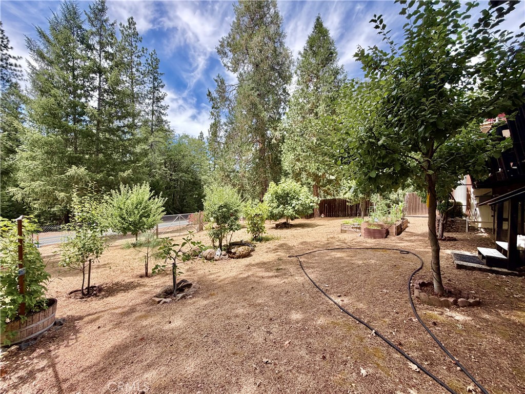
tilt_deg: +0.0
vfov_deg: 85.7
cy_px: 197
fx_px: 212
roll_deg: -2.8
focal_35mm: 14
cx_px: 262
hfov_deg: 102.1
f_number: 2.2
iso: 50
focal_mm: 2.22
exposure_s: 1/502
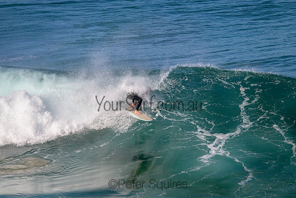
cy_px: 99
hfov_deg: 5.2
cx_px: 148
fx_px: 3290
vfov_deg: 3.4
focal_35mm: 400
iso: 1100
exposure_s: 1/2000
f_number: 11
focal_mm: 400
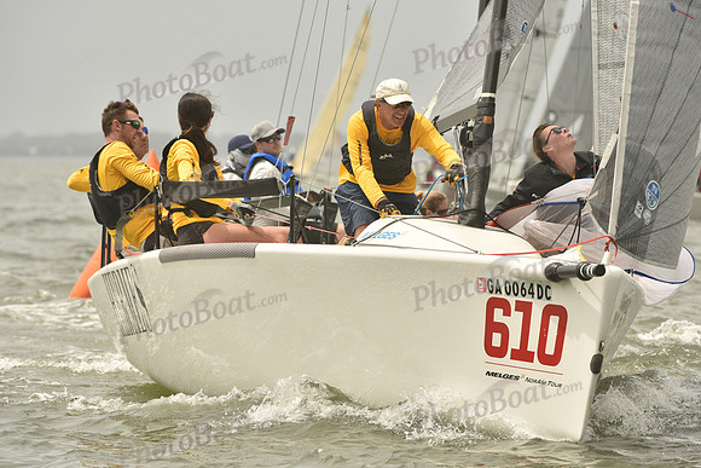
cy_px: 234
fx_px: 5843
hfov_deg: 6.9
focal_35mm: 300
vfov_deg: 4.6
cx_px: 350
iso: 400
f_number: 10
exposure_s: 1/1000
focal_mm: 300
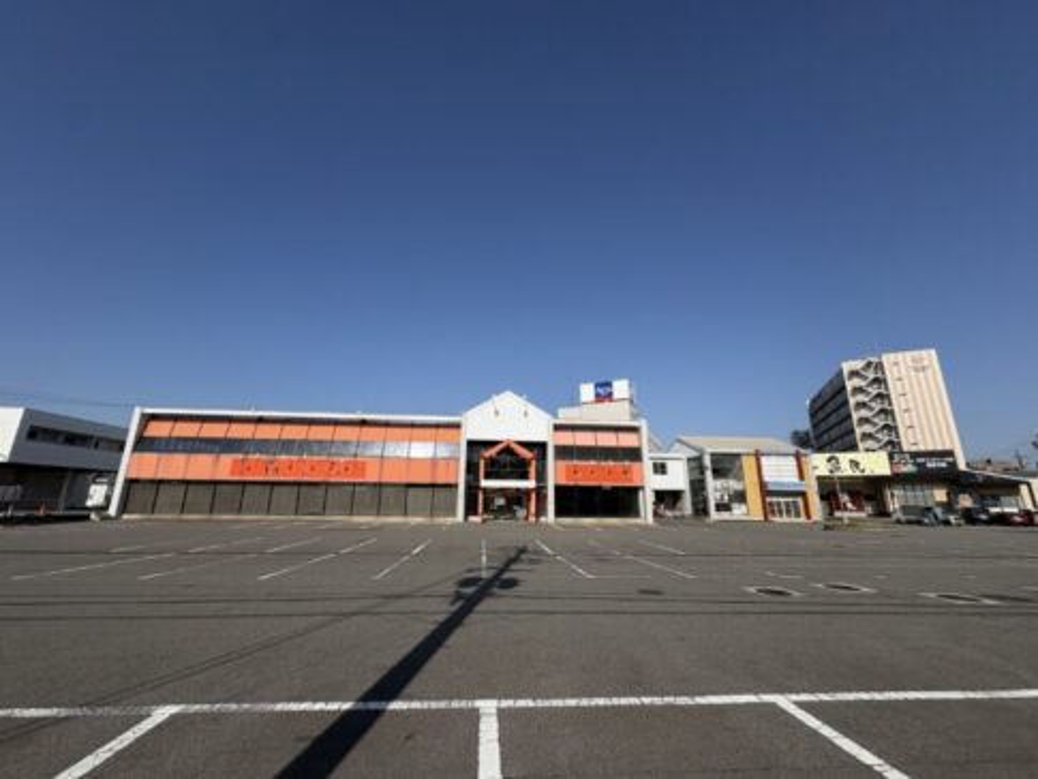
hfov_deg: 102.0
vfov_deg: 85.7
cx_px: 519
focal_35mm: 14
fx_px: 420
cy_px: 390
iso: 64
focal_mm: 2.22
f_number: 2.2
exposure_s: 1/4367
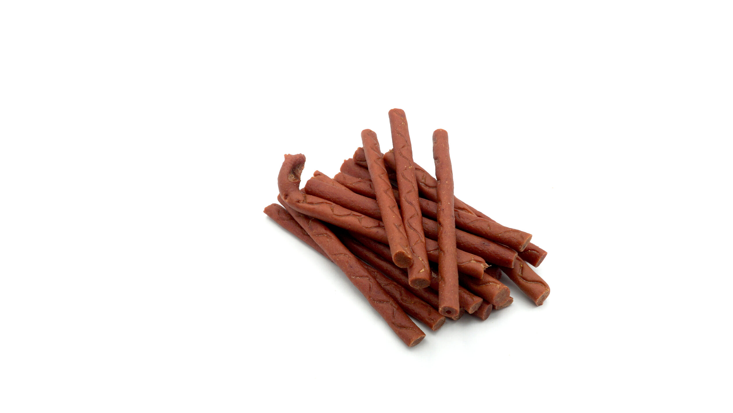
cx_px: 365
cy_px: 221
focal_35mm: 37
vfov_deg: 32.4
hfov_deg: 54.6
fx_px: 710
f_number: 8
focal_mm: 23
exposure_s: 1/250
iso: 100
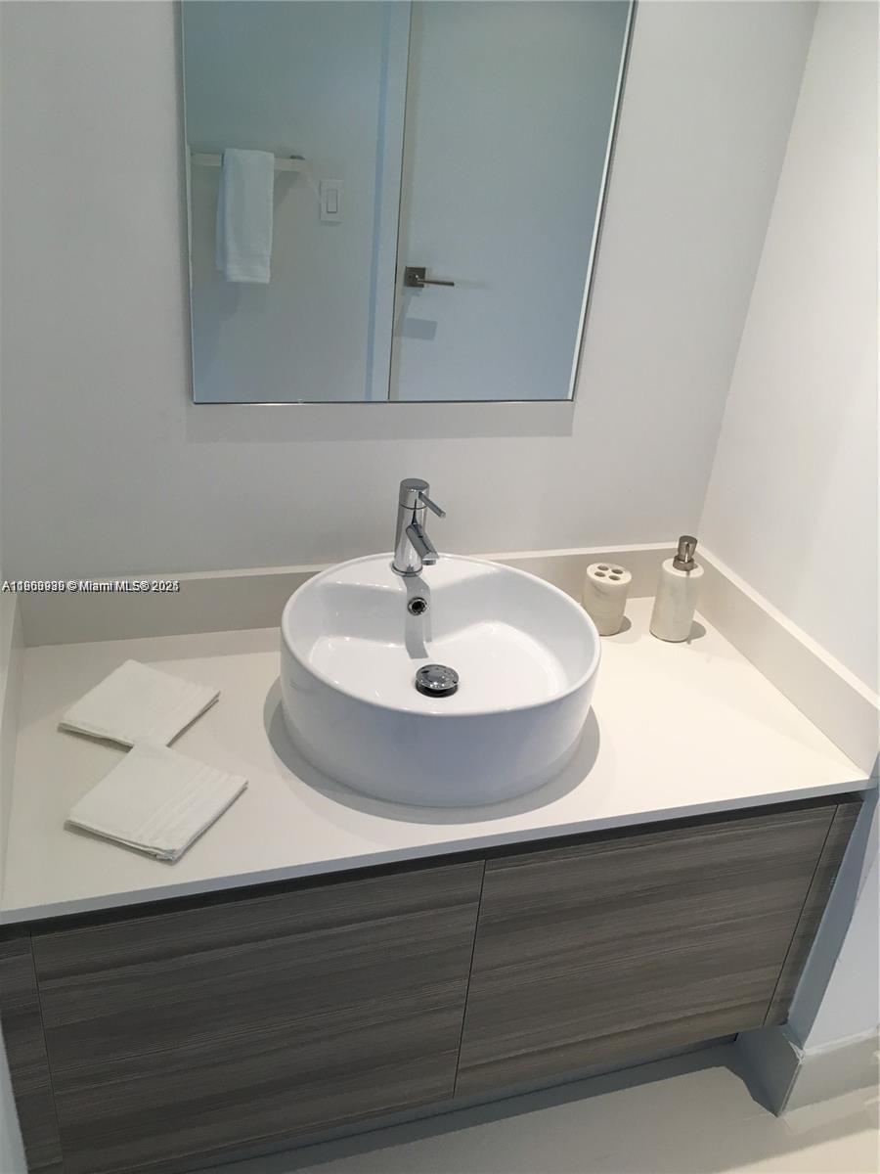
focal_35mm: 29
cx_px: 440
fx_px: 983
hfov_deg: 48.2
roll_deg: -5.6
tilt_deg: -26.3
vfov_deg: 61.7
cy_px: 587
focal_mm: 4.15
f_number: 2.2
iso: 32
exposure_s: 1/30
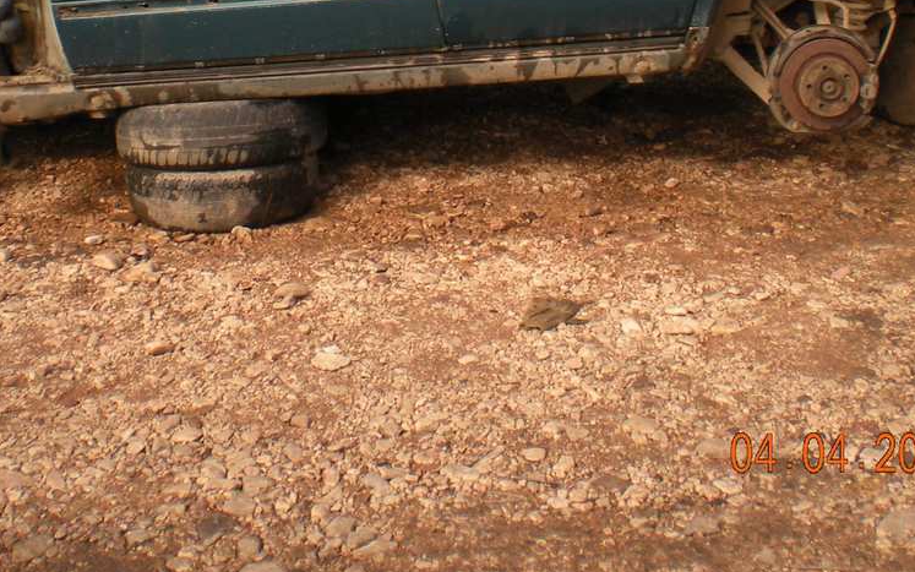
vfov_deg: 18.3
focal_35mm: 69
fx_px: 1721
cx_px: 429
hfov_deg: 29.8
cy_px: -12
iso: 64
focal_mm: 6.3
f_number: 4.6
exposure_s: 1/160
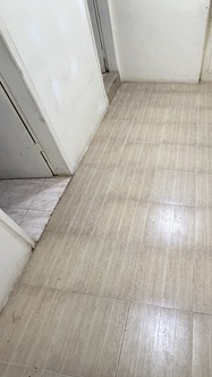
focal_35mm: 21
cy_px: 194
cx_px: 155
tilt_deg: -51.8
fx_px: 210
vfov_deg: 83.8
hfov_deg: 51.7
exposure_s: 1/50
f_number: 2.2
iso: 640
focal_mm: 2.22
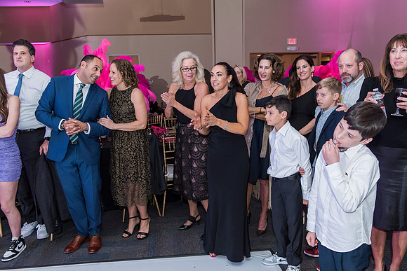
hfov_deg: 60.3
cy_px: 136
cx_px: 204
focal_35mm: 31
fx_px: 351
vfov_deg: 42.3
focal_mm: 31
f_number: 4.5
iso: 1000
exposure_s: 1/100
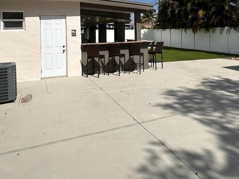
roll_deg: +1.5
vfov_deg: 41.8
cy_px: 30
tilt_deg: +1.4
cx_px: 145
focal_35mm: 32
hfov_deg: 56.3
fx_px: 221
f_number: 2.2
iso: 50
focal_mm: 2.22
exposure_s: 1/3731
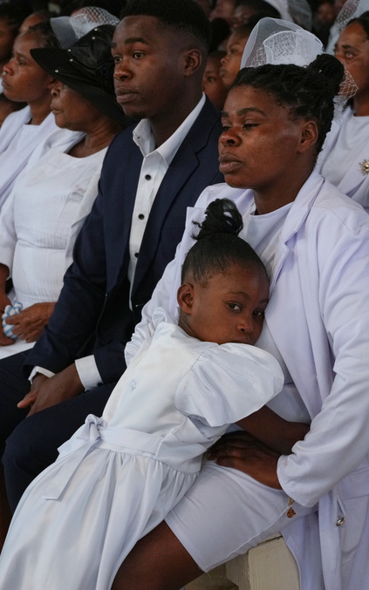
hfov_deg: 16.9
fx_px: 1239
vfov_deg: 26.8
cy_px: 295
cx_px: 263
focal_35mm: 77
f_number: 5
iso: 2000
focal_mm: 50
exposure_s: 1/125
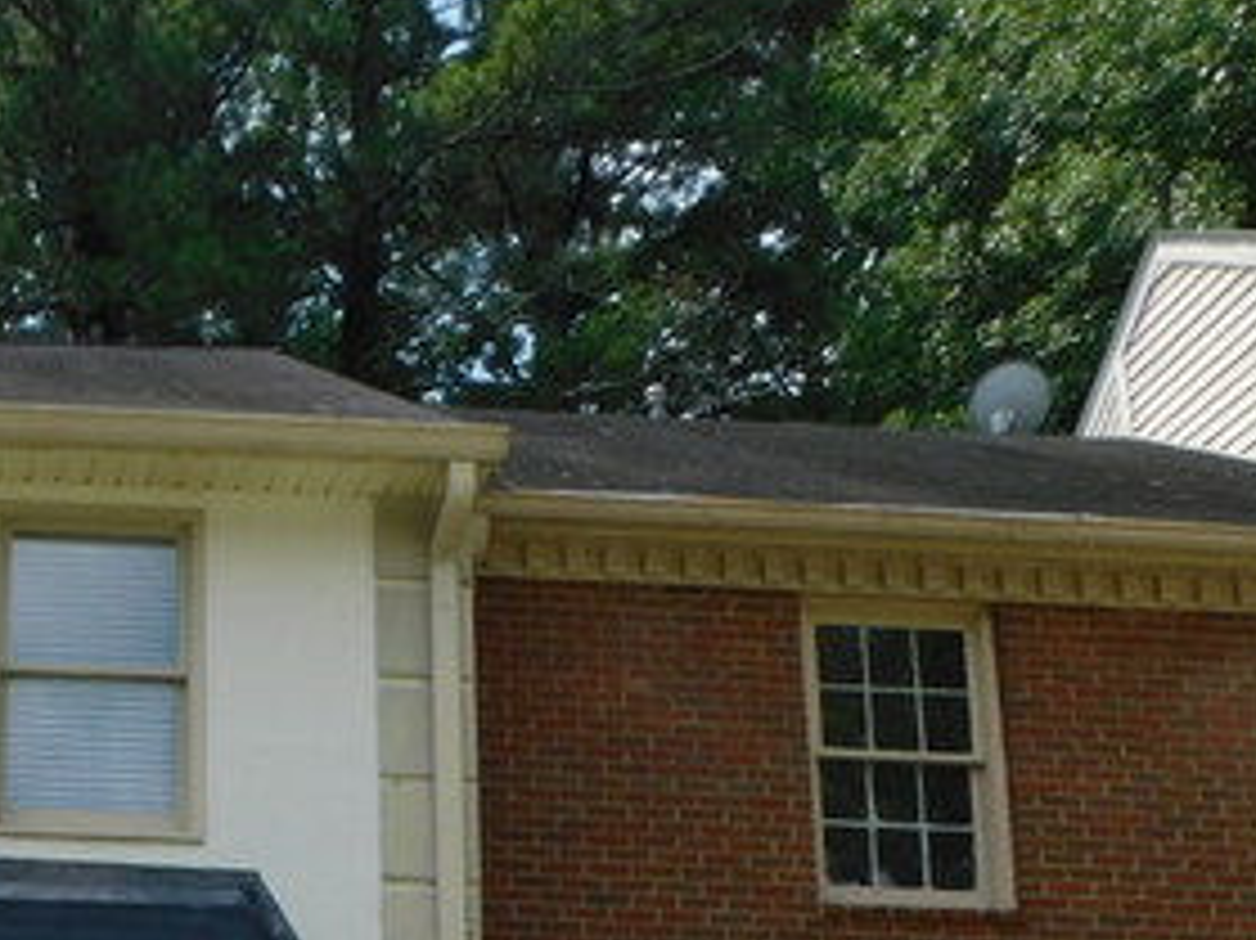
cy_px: 1106
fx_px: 2394
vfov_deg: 20.8
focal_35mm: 66
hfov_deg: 27.0
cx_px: -126
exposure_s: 1/1500
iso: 125
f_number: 3
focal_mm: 4
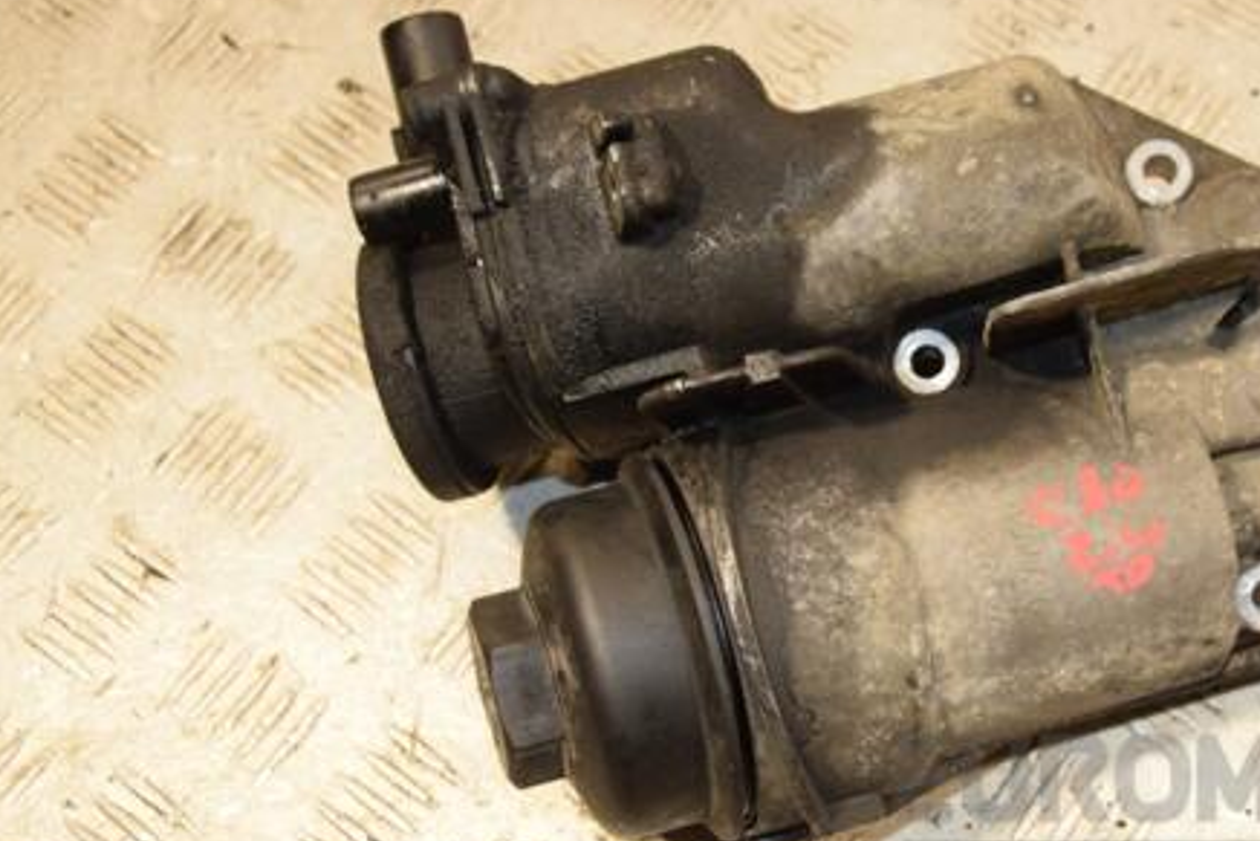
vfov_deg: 20.6
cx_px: 841
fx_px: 2311
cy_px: 393
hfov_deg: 30.3
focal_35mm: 66
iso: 800
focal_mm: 32
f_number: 5.6
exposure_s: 1/200
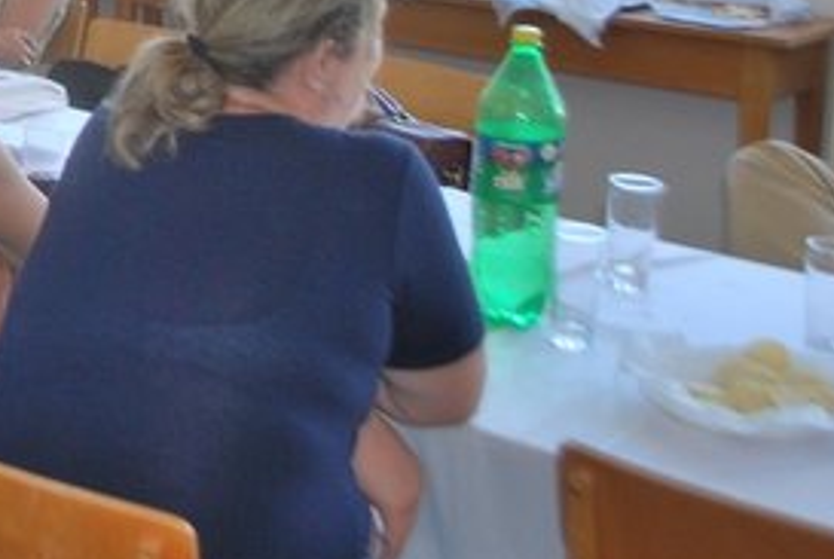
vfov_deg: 16.8
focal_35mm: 79
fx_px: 1833
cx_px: -266
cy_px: -70
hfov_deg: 22.7
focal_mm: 18
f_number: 3.5
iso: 200
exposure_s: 1/60
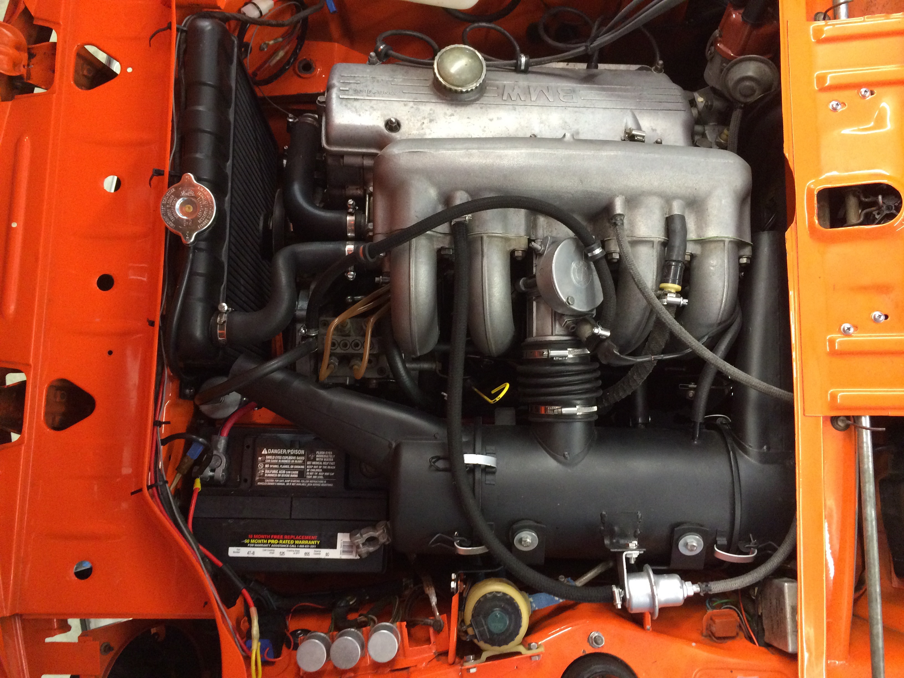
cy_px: 339
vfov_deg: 48.2
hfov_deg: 61.7
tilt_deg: -81.7
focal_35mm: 29
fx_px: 757
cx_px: 452
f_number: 2.2
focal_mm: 4.15
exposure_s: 1/30
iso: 320
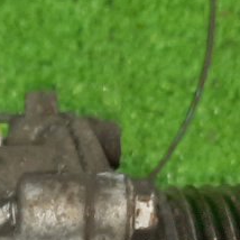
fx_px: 1169
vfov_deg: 11.2
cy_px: 384
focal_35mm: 149
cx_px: -173
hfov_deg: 11.0
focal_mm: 4.6
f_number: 2
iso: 242
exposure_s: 1/50
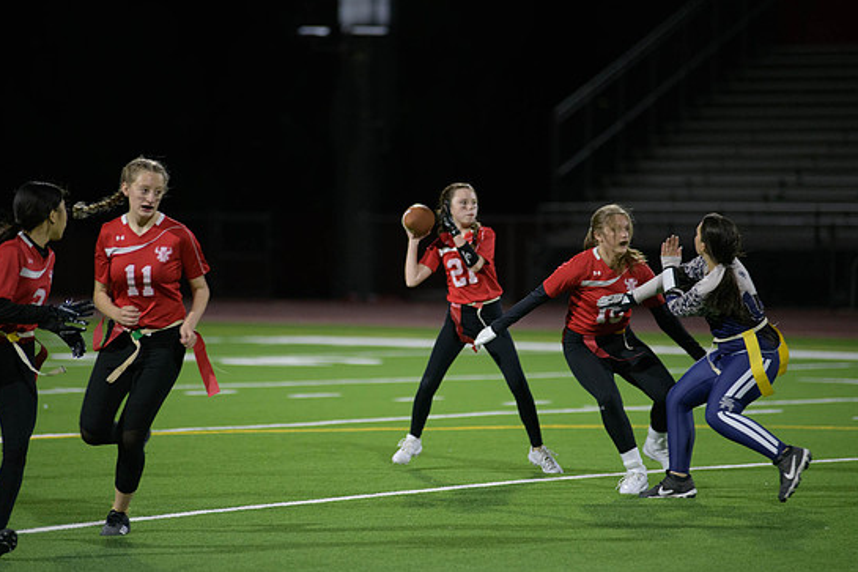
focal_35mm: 213
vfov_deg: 6.4
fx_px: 5075
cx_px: 423
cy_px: 278
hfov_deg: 9.7
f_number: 2.8
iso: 2800
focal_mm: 200
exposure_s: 1/640
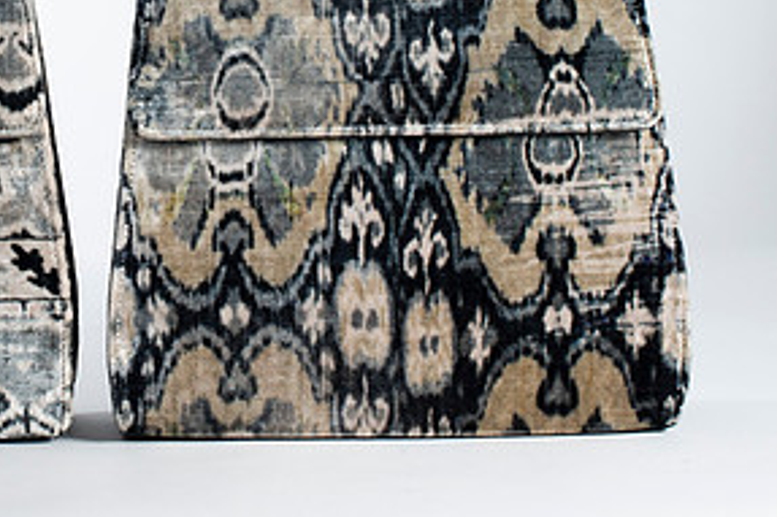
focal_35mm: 110
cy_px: 62
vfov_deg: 12.4
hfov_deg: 18.3
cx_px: 84
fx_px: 2373
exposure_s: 1/200
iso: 200
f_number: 6.3
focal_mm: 50
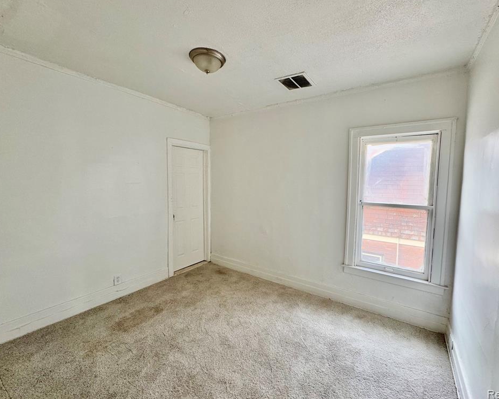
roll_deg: -0.8
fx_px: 221
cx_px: 267
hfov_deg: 96.6
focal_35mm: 15
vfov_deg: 84.0
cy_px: 197
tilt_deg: -3.8
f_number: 2.2
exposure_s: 1/99
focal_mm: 2.22
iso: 200
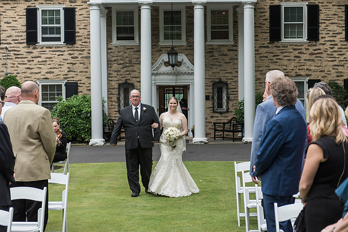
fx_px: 689
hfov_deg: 28.3
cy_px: 115
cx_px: 171
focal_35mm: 71
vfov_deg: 19.1
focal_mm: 70
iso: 800
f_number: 4
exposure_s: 1/640
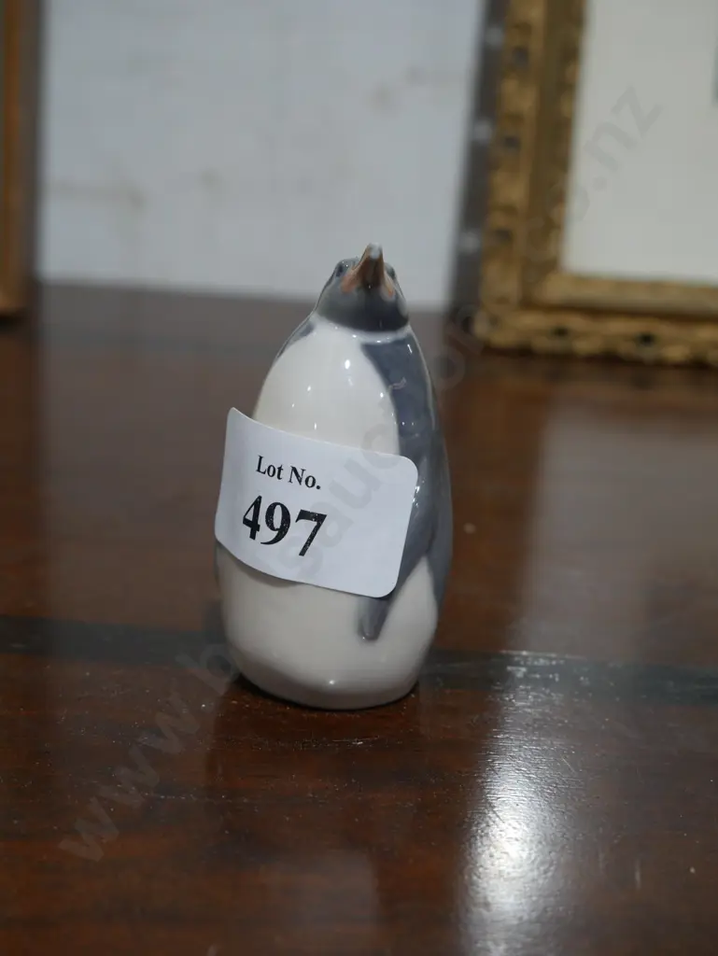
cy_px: 478
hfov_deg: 29.1
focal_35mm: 50
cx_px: 359
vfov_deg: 38.2
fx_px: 1382
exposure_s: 1/60
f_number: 5.3
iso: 400
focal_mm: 25
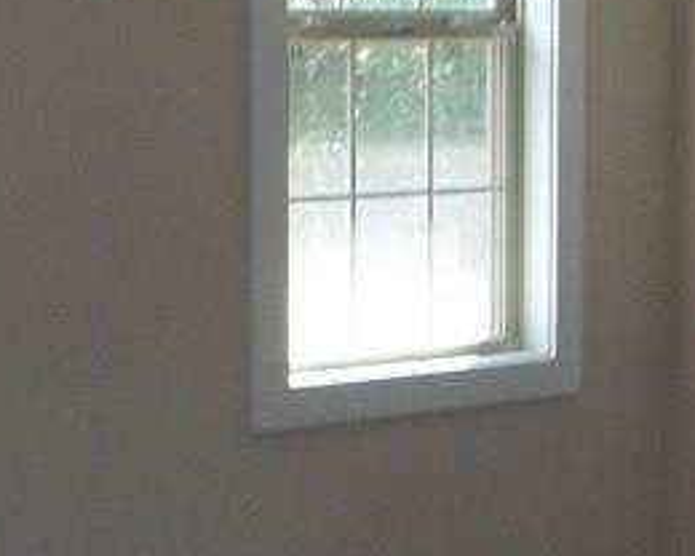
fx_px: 2612
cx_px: 390
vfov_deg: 12.1
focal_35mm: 127
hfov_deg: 15.2
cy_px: 430
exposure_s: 1/60
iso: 160
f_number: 3.3
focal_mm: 5.9
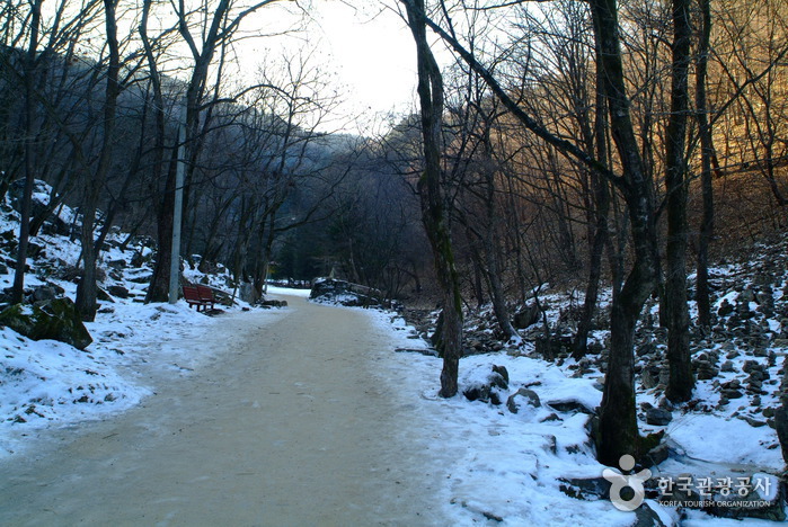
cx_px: 394
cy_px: 264
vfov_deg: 43.7
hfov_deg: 61.9
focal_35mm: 30
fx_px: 657
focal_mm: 20
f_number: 8
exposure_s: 1/90
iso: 400
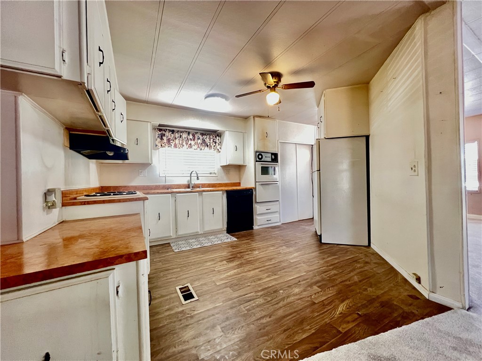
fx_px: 181
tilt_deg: -0.8
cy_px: 180
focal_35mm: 13
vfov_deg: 89.9
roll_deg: +0.5
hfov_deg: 106.2
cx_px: 241
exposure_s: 1/60
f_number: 1.8
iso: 500
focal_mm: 1.57
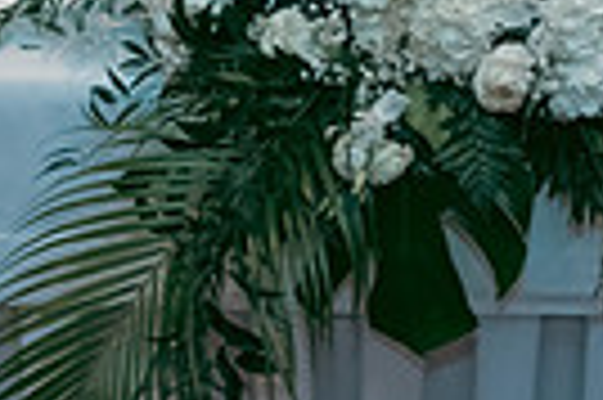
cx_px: 396
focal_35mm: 104
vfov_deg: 11.6
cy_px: -434
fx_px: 1740
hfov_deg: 19.6
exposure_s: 1/160
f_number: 3.5
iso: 800
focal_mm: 24
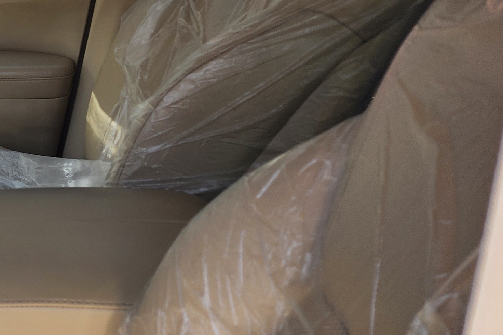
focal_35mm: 65
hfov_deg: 26.7
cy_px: 66
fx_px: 908
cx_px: -134
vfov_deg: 20.7
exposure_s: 1/215
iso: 12
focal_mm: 6.4
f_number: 1.8
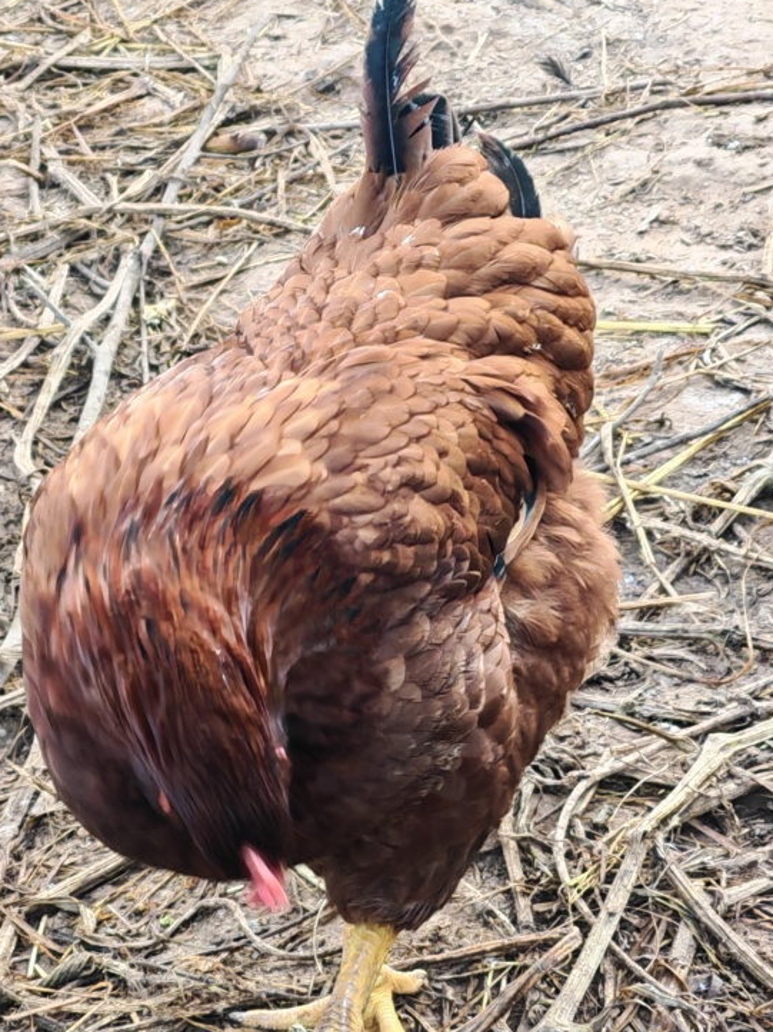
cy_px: 608
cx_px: 246
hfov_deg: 8.7
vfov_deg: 11.6
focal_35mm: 170
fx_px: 5065
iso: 160
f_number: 2.4
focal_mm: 8.67
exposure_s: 1/50
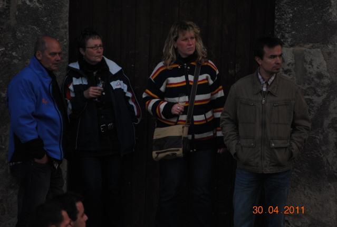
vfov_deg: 4.6
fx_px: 2814
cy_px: 114
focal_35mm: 300
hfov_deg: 6.9
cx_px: 168
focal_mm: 200
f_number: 5.6
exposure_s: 1/60
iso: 200
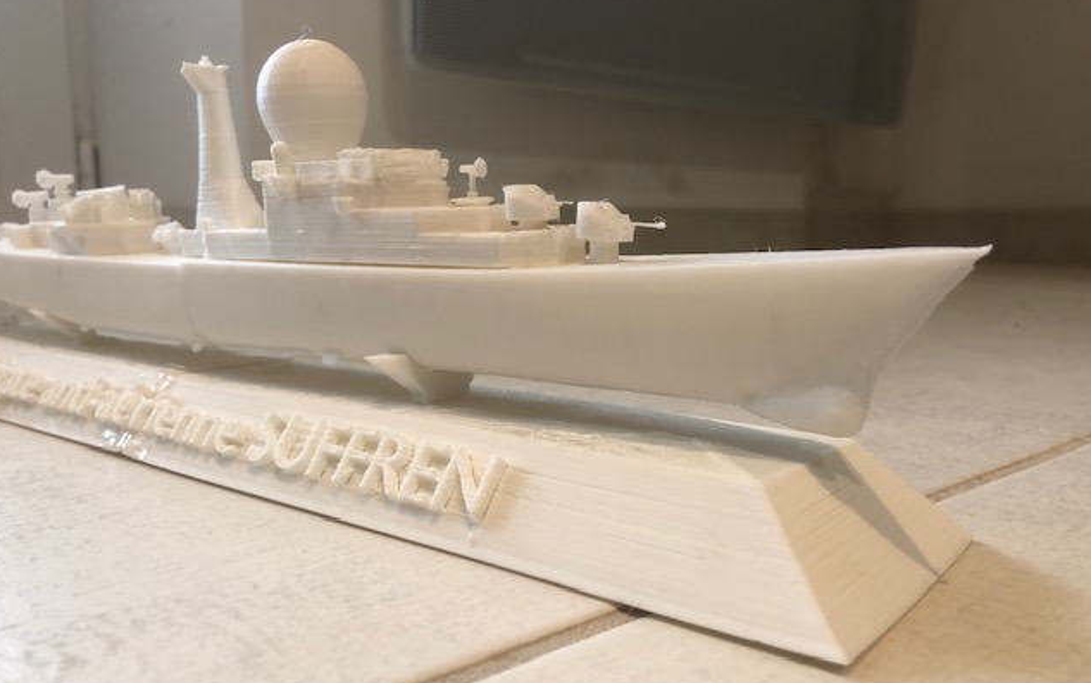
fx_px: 892
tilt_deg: -10.1
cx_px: 543
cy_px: 376
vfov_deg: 41.8
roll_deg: -0.1
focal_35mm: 30
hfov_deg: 62.9
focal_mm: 4
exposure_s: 1/17
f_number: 1.8
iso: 50
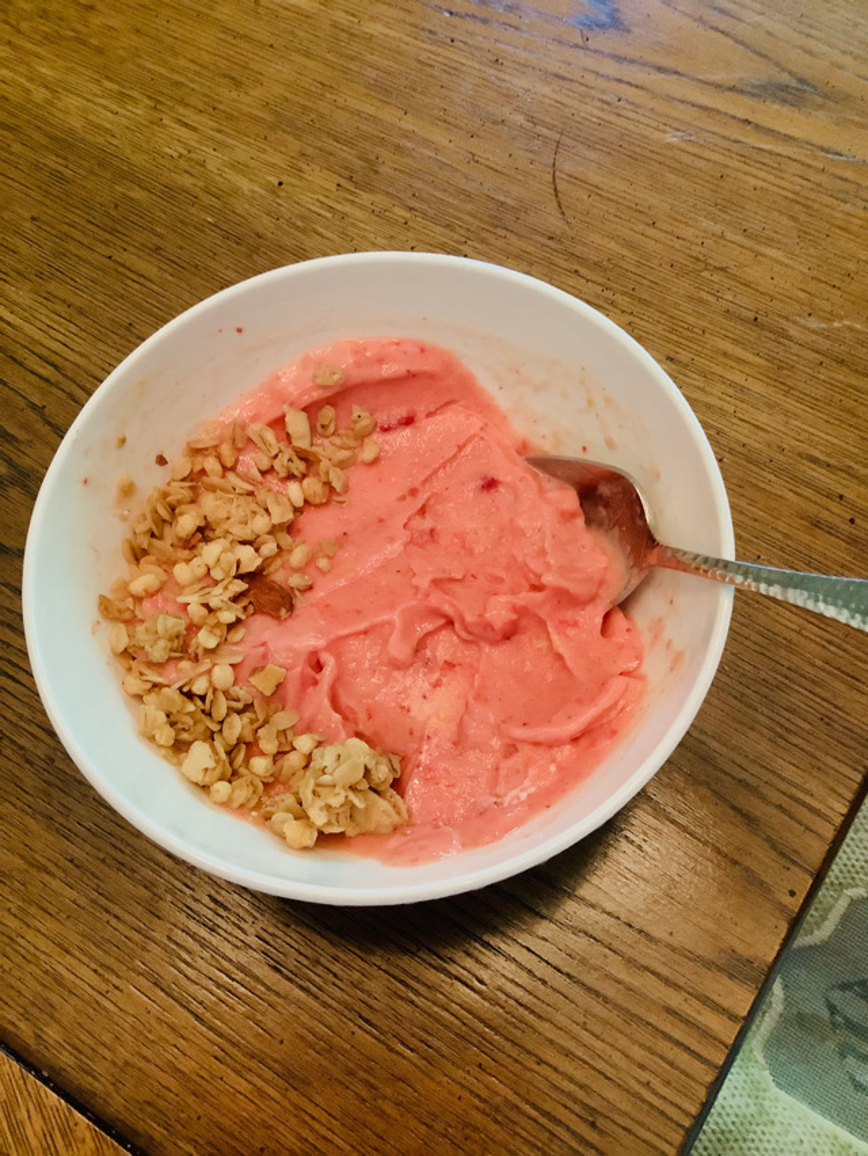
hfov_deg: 45.5
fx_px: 1036
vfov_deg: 58.3
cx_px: 434
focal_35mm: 31
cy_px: 578
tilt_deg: -67.5
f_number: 2.4
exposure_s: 1/60
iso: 400
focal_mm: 3.3
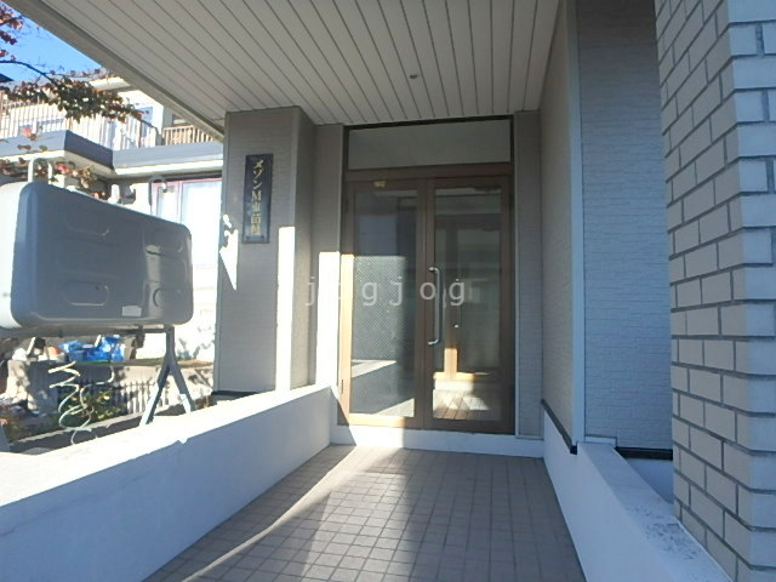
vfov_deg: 63.4
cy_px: 291
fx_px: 471
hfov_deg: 79.0
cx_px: 388
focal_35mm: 21
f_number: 3.5
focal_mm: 3.7
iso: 125
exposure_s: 1/400
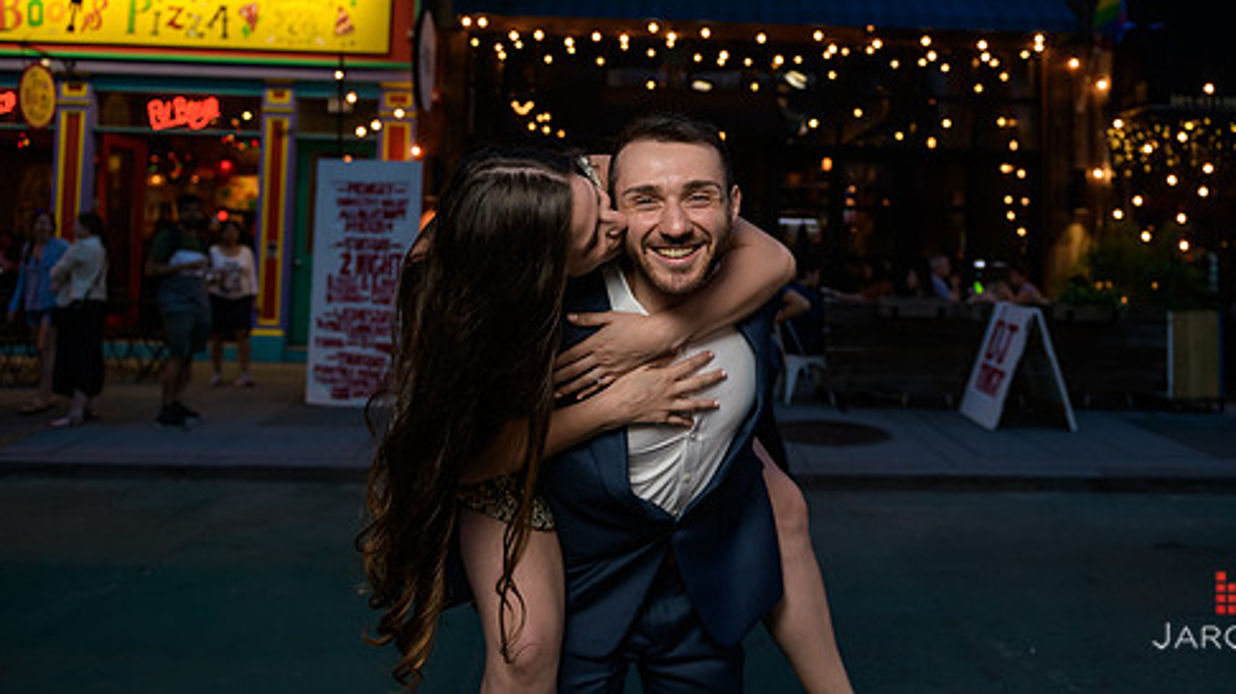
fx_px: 983
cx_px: 659
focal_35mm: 30
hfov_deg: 64.3
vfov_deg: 38.3
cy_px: 212
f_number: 3.2
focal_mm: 24
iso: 400
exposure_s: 1/200
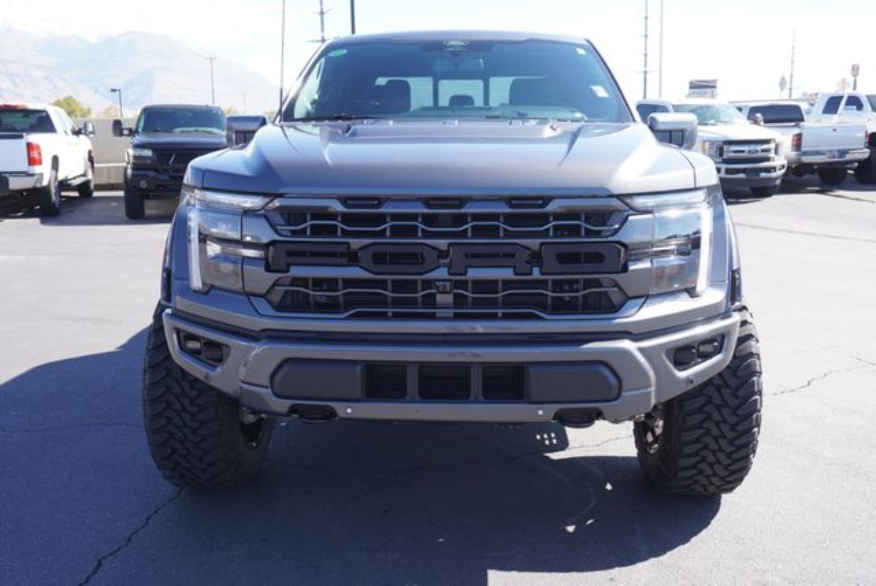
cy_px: 293
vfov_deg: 38.4
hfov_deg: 55.1
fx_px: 840
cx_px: 438
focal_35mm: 34
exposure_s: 1/100
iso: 100
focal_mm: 23
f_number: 6.3
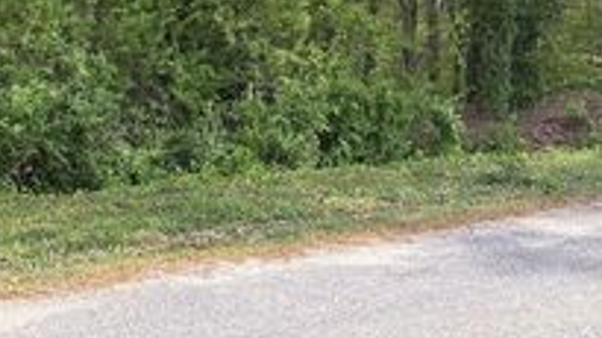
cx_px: 217
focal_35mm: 69
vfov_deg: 16.3
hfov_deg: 30.4
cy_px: -134
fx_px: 1101
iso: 50
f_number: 1.6
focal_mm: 5.96
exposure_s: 1/507
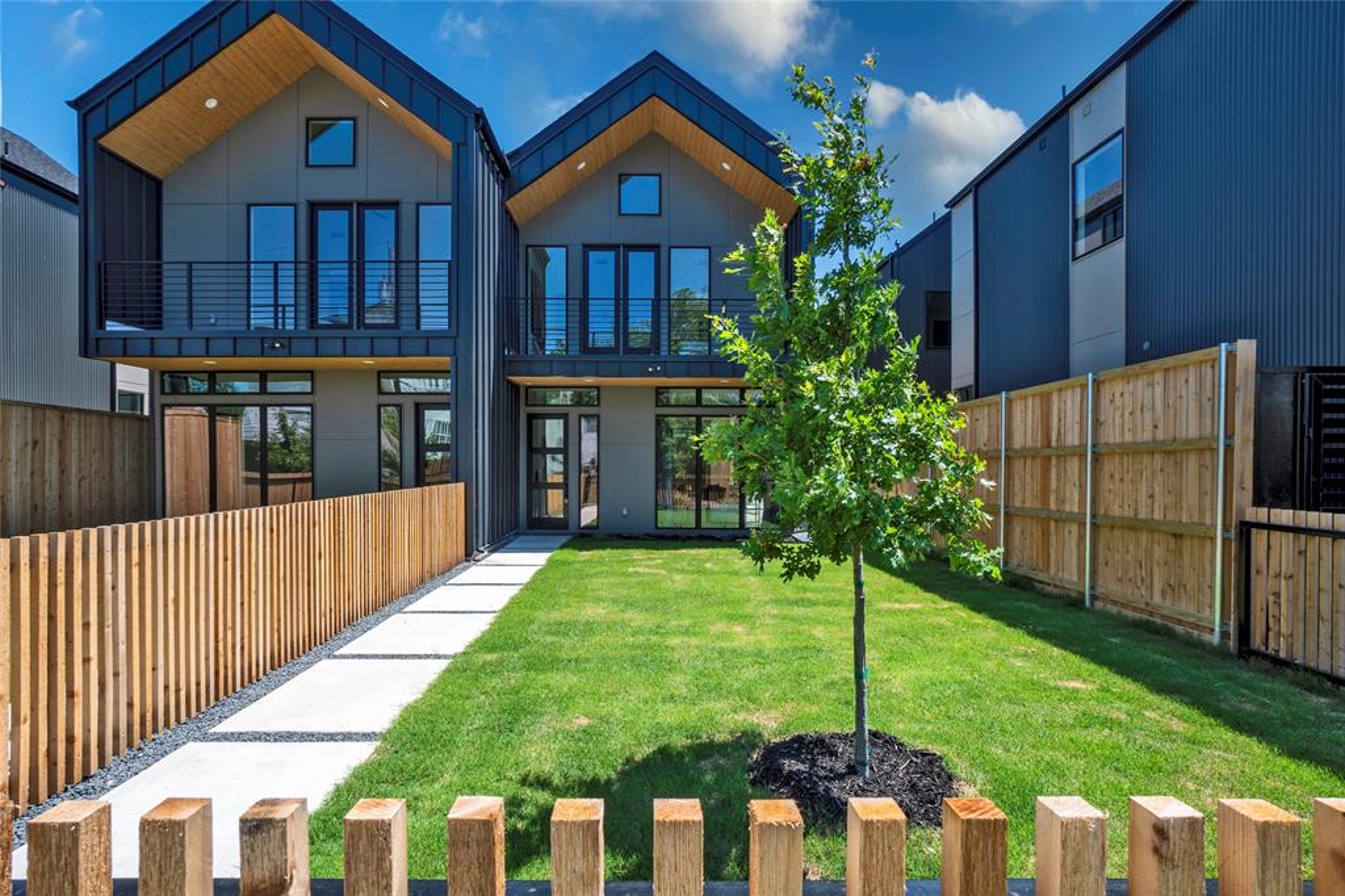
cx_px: 672
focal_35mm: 18
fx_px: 672
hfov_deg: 90.0
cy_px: 448
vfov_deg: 67.3
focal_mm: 12
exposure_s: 1/1000
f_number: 11
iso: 200
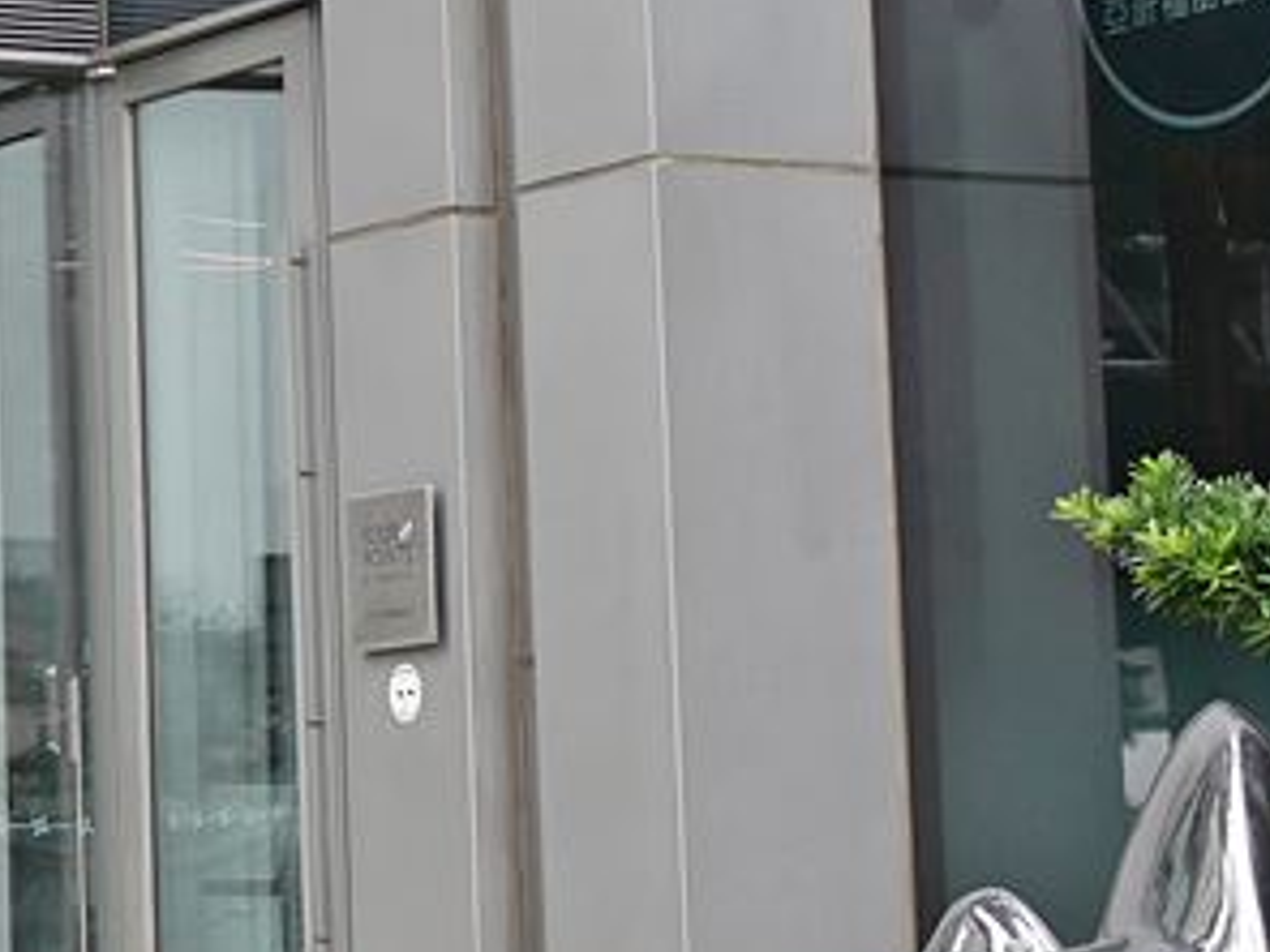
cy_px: -58
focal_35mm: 169
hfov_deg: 11.2
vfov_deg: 8.7
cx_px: -644
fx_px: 6200
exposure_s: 1/500
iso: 200
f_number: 2.2
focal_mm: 25
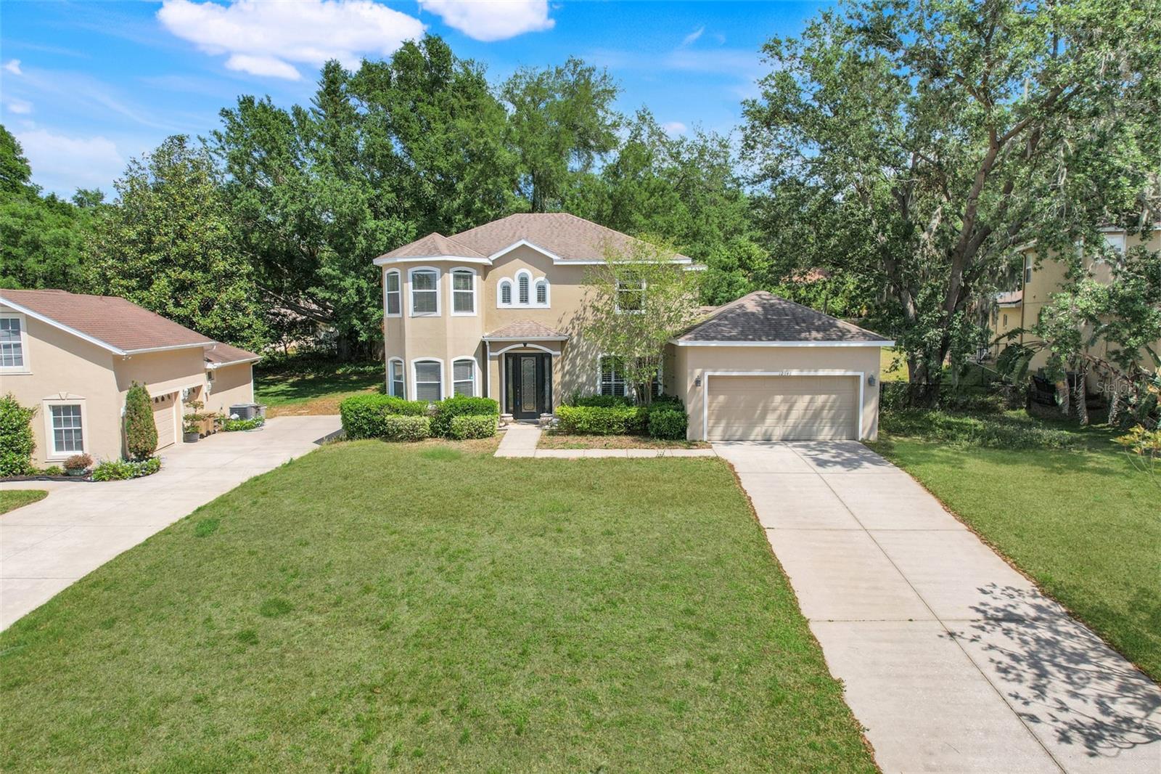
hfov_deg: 78.6
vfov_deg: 57.2
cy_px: 387
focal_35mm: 22
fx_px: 709
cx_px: 580
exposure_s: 1/400
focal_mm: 8.38
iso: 110
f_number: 2.8
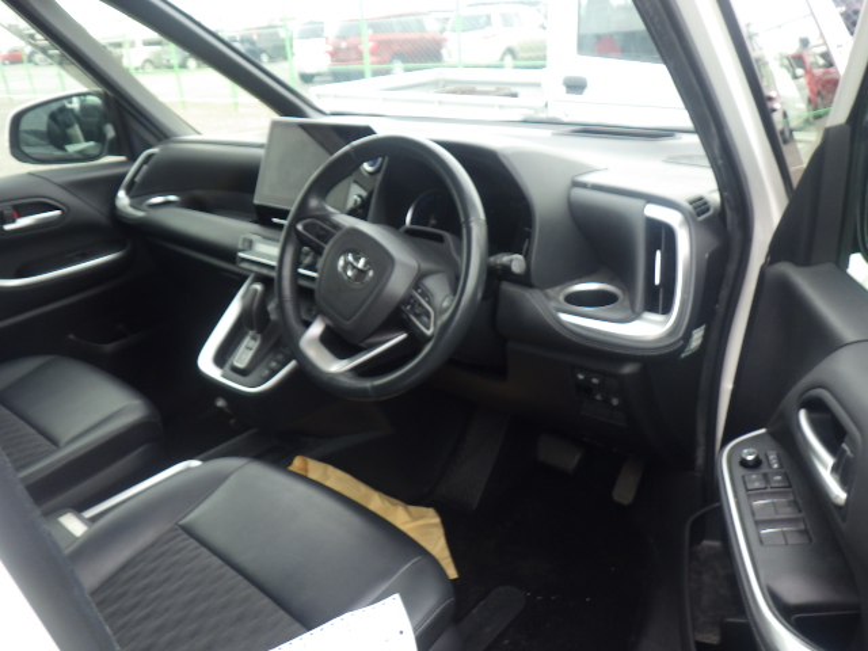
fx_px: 702
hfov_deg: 63.4
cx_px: 434
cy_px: 326
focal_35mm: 28
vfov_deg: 49.7
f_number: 3.5
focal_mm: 5
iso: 125
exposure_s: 1/100
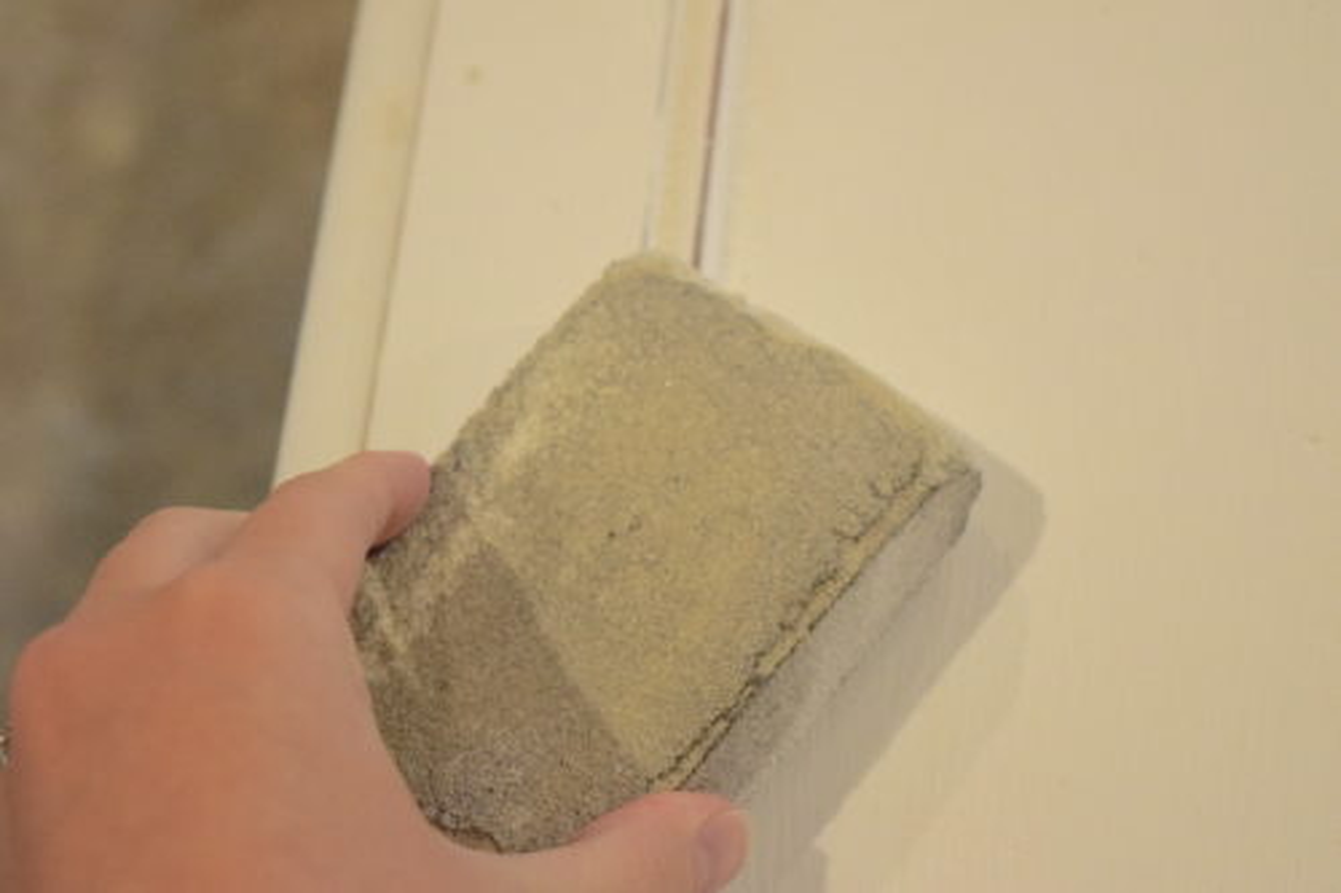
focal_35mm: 82
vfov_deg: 16.5
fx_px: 3072
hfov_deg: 24.6
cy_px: 446
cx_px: 670
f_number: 5.6
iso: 3200
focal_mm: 55
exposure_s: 1/80
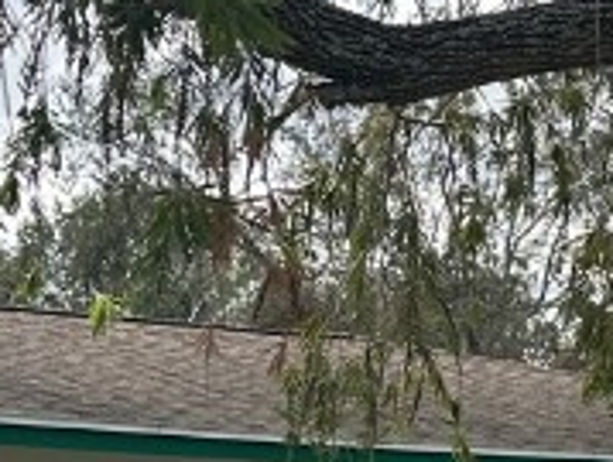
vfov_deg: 10.6
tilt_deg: +0.2
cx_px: 428
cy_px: 613
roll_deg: -0.4
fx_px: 2431
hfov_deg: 14.3
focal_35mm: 137
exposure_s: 1/2028
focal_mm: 6.86
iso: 80
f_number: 1.78
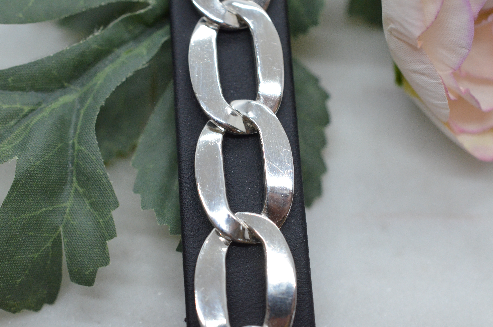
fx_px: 820
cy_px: 164
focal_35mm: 60
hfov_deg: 33.5
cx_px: 246
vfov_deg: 22.5
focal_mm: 40
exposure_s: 1/1000
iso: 2500
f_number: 6.3
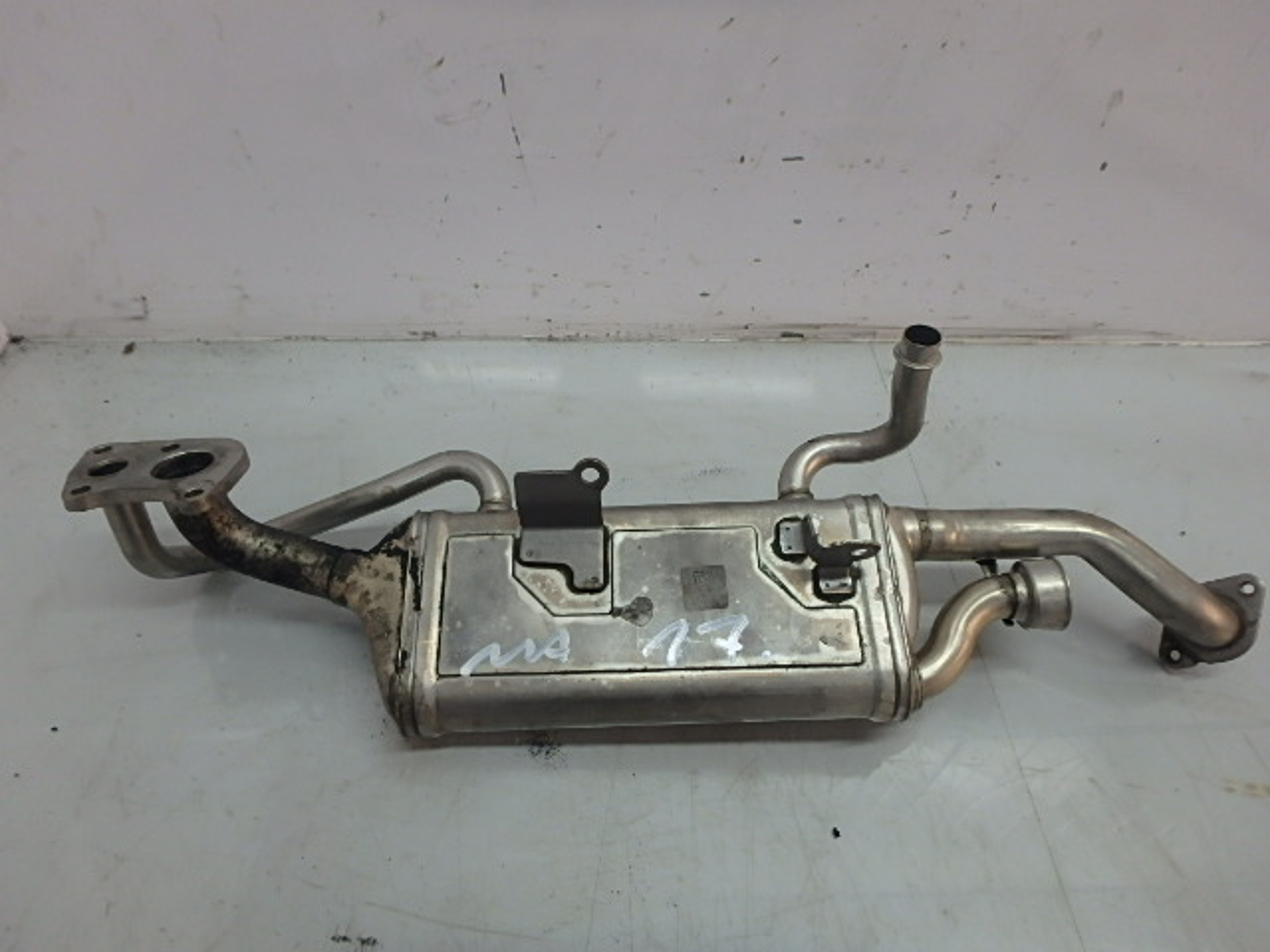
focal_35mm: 21
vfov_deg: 63.4
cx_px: 635
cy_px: 476
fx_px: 770
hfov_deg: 79.0
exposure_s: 1/60
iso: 160
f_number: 3.5
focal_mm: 3.7
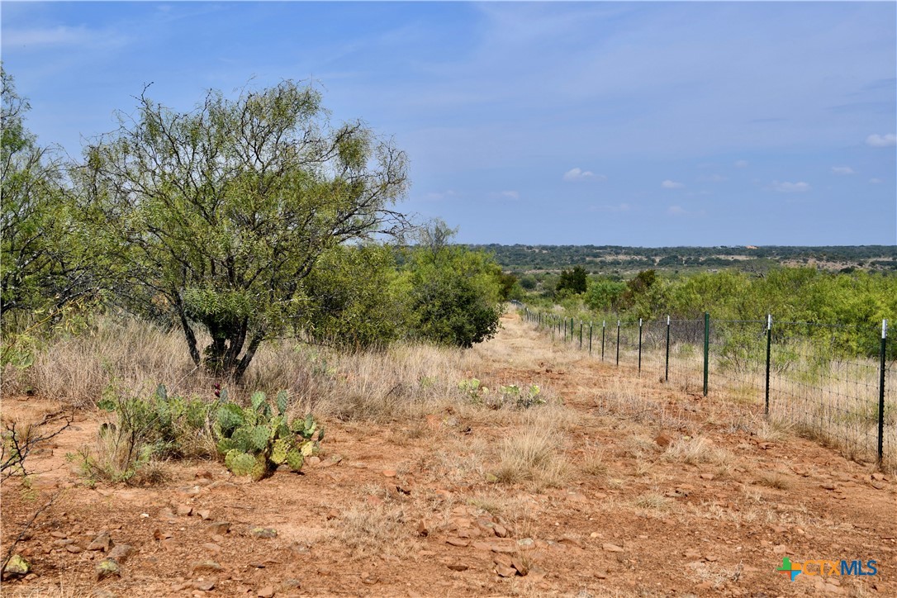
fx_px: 1296
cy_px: 299
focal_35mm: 52
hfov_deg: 38.2
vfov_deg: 26.0
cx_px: 448
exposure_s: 1/320
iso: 100
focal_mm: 35
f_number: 9
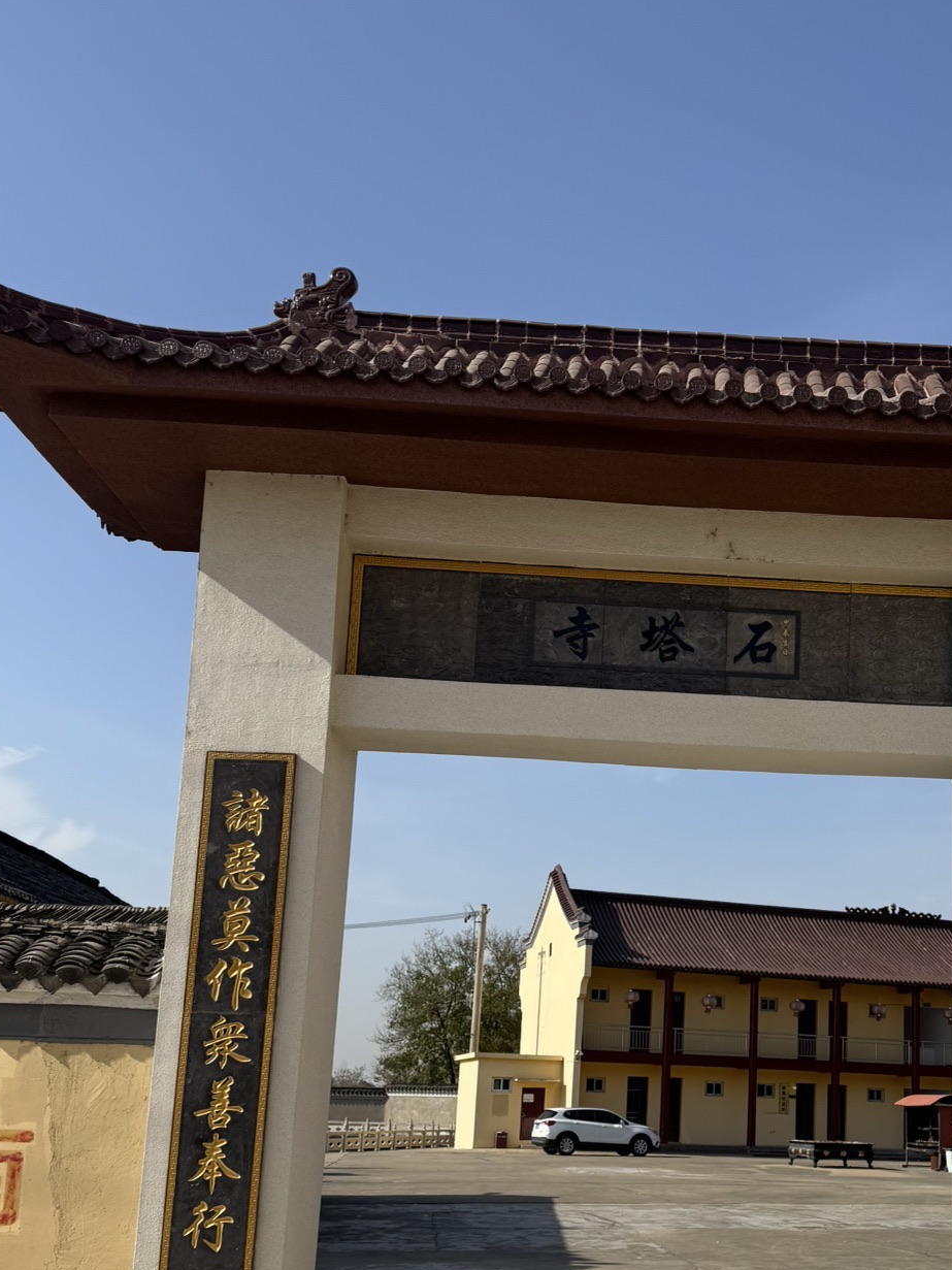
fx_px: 1430
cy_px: 861
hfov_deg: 36.0
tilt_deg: +10.9
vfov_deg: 47.0
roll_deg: -2.1
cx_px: 716
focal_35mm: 39
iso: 80
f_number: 1.78
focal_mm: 6.76
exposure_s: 1/6410
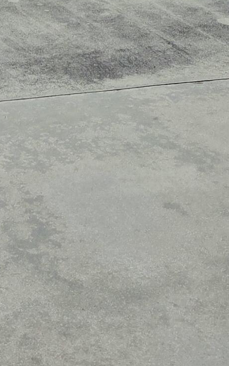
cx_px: -57
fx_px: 988
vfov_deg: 19.1
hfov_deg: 12.8
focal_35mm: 99
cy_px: -139
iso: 80
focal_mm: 5.4
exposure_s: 1/6217
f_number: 1.8
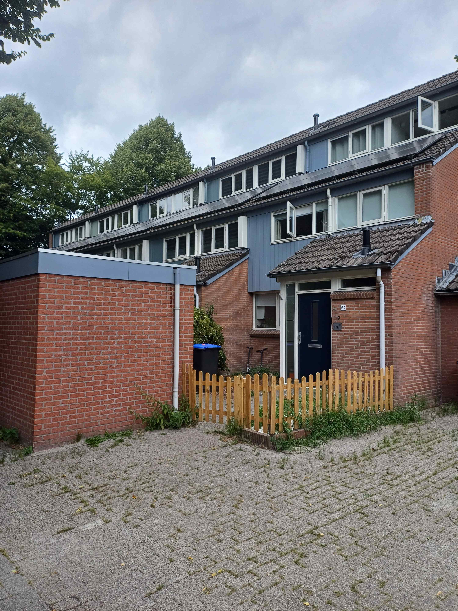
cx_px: 229
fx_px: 441
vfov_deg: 69.4
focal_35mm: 25
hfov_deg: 54.9
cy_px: 306
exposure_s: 1/363
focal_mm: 4.65
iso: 50
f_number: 1.8
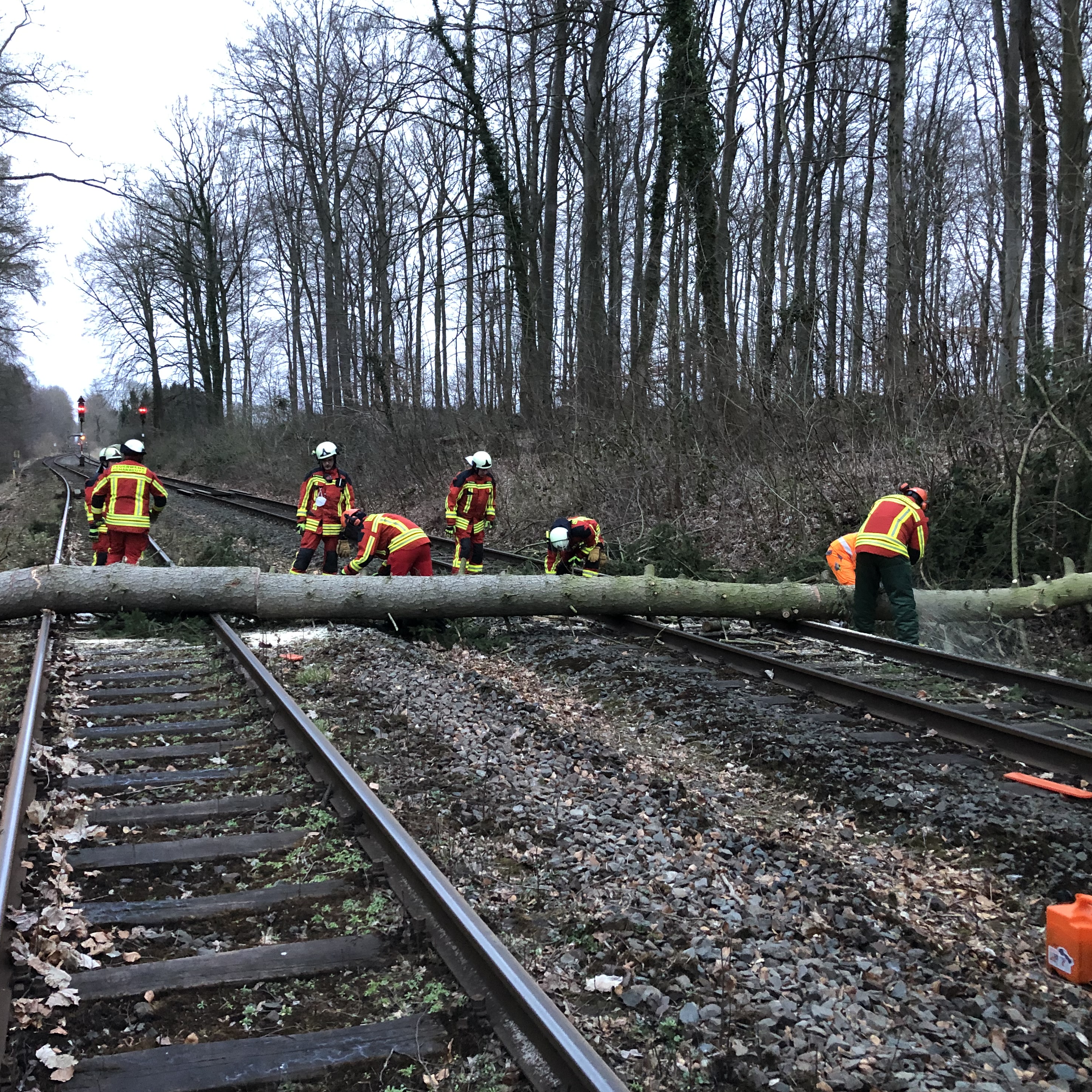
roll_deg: +0.0
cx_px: 462
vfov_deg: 48.4
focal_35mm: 34
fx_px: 1213
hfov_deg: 48.3
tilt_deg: -3.2
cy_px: 539
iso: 100
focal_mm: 3.99
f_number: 1.8
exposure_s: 1/12
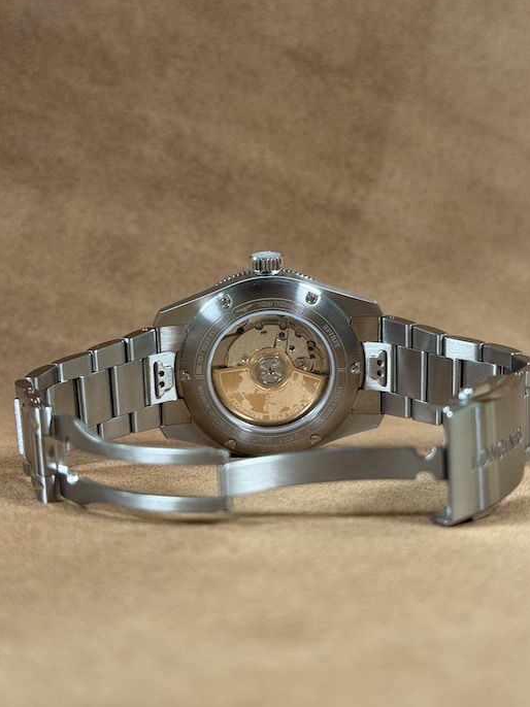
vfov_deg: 34.3
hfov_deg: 26.1
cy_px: 316
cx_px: 274
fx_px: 1144
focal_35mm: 56
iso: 160
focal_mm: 6.76
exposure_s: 1/60
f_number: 1.78
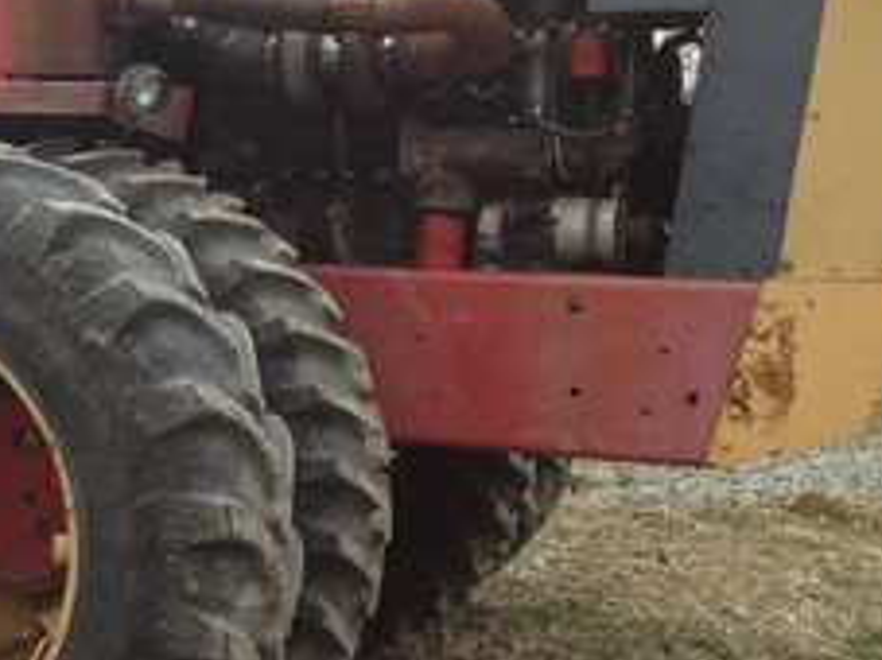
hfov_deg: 22.2
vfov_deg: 17.5
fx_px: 2139
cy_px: 245
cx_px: -51
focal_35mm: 84
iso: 50
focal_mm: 4.28
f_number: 2.4
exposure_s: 1/133
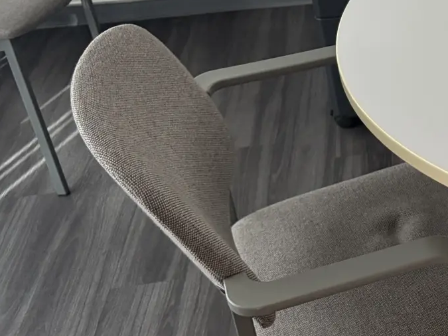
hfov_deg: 23.2
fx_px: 958
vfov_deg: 19.7
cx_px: 593
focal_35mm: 74
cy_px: 84
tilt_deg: -29.6
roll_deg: +2.0
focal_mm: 5.96
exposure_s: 1/78
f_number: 1.6
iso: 125
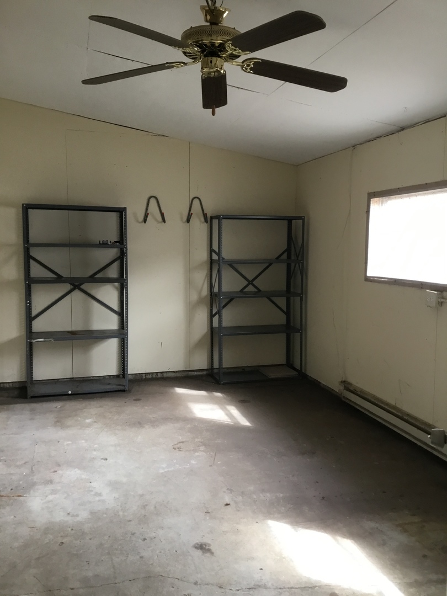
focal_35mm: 31
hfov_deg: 45.4
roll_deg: -1.2
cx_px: 224
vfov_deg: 58.4
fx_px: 534
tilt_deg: -6.4
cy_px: 298
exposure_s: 1/30
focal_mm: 3.3
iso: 80
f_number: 2.4
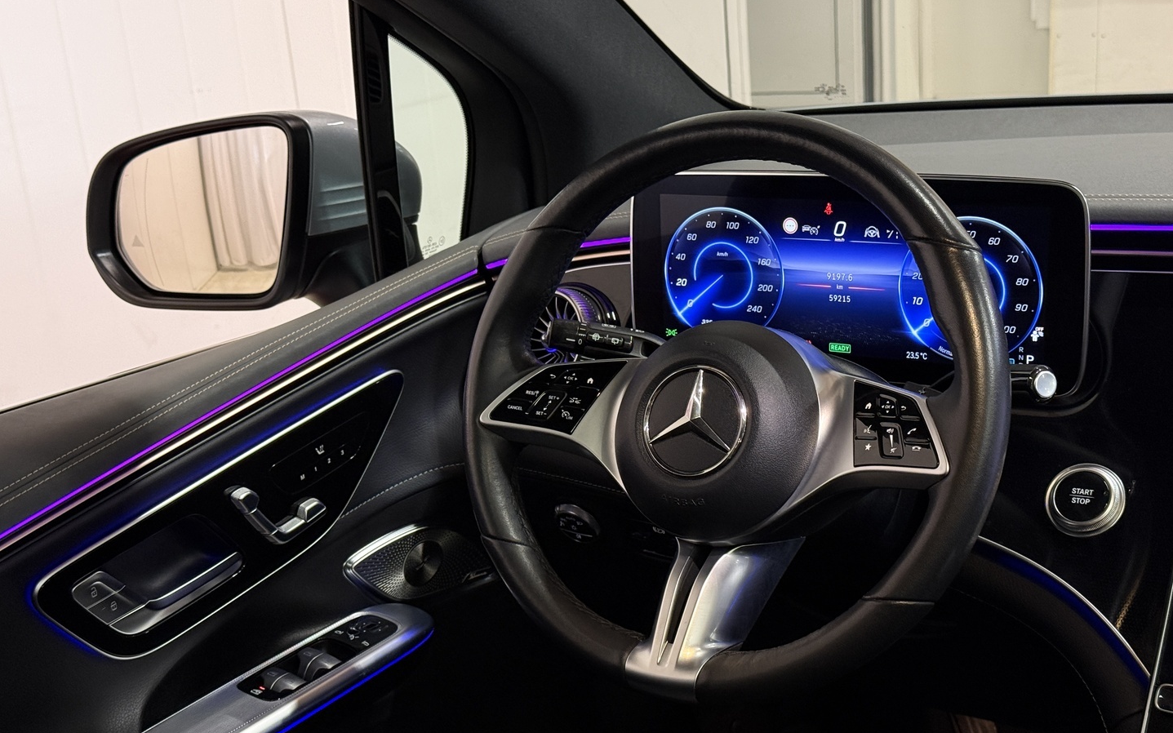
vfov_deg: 25.3
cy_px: 425
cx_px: 587
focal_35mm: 51
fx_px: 1630
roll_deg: +5.5
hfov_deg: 39.6
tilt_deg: -18.6
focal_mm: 6.76
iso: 200
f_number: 1.78
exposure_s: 1/60
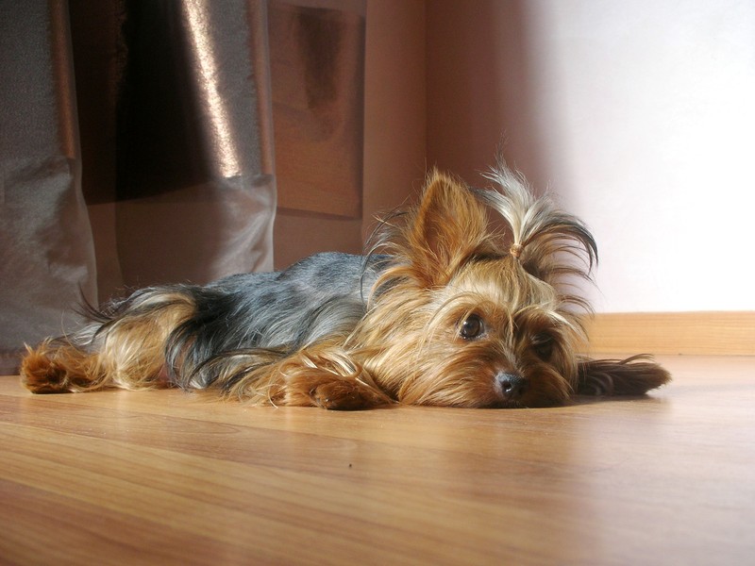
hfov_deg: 36.2
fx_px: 1156
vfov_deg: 27.5
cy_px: 283
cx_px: 378
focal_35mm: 53
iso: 50
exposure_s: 1/36.7
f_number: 3.7
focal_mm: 8.8
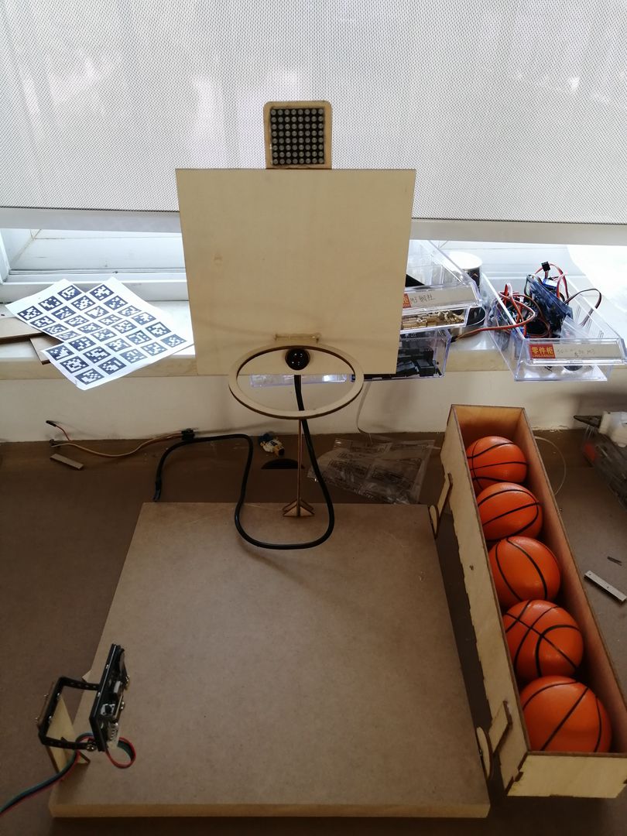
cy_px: 418
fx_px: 652
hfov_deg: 51.4
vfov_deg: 65.3
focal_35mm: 27
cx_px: 314
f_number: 1.8
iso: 200
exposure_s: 1/60
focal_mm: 3.88
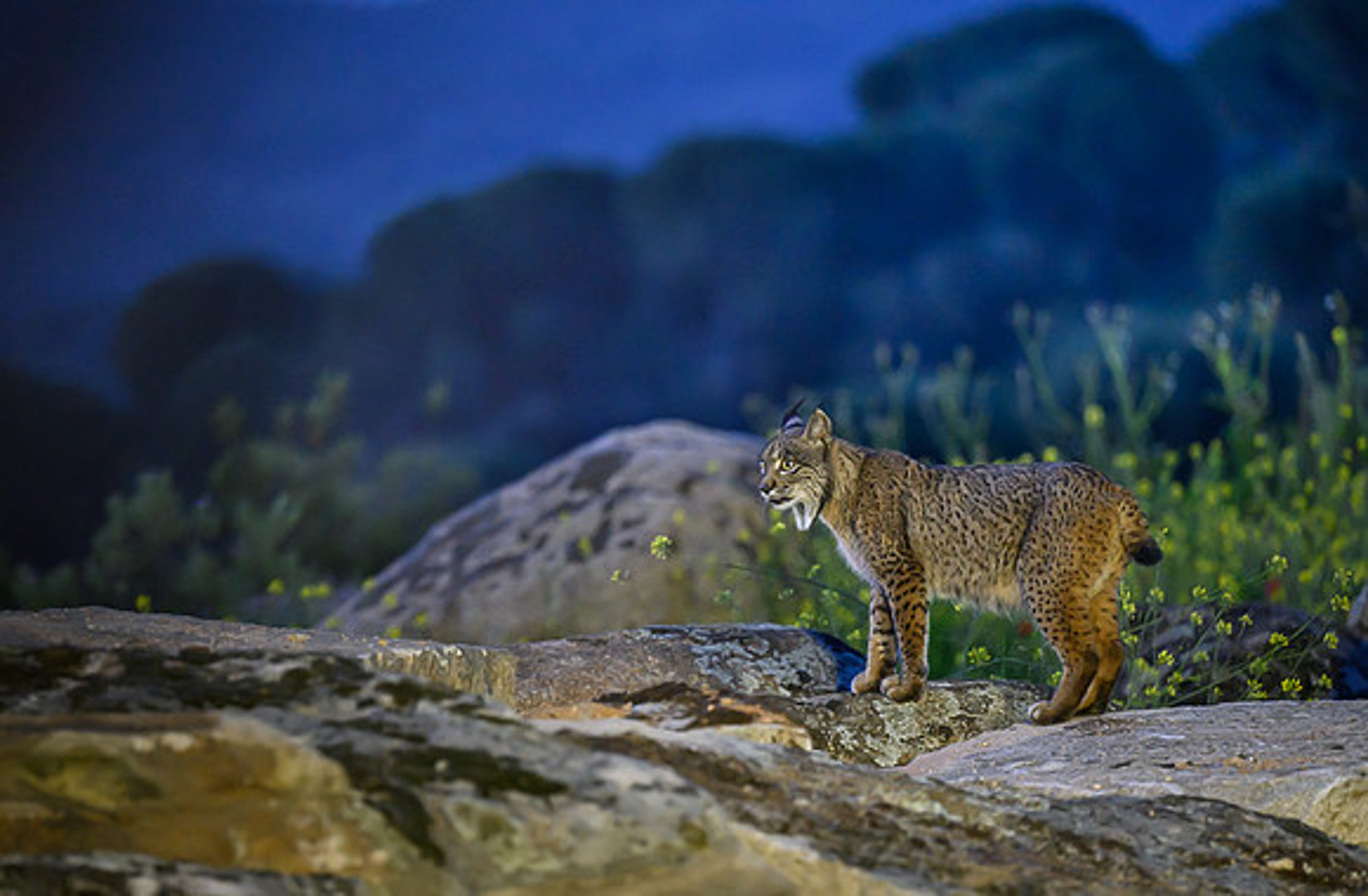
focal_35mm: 205
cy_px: 494
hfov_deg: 10.1
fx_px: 7749
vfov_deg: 6.6
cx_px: 654
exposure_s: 1/250
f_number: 2.8
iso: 3200
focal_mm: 175
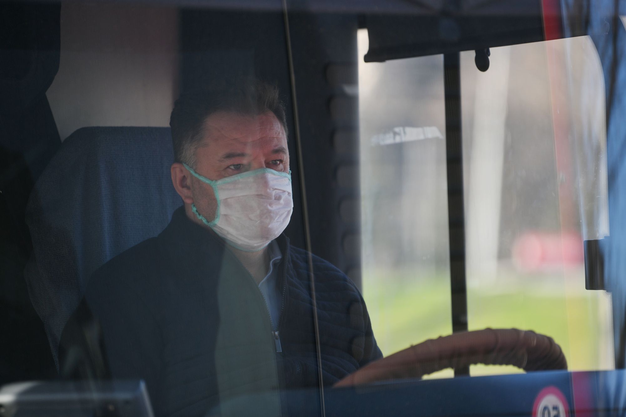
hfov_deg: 10.3
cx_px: 313
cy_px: 208
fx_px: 3477
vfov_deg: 6.9
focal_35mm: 200
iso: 250
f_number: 3.2
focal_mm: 200
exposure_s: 1/800
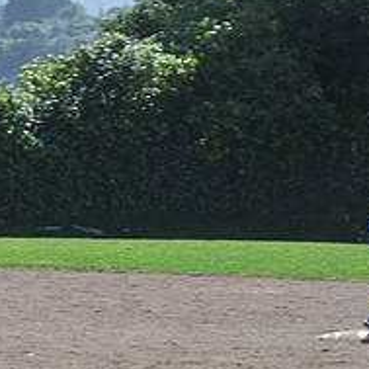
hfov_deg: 5.6
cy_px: 196
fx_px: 3763
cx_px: -98
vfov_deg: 5.6
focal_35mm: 312
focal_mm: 80
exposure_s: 1/250
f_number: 8
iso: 200
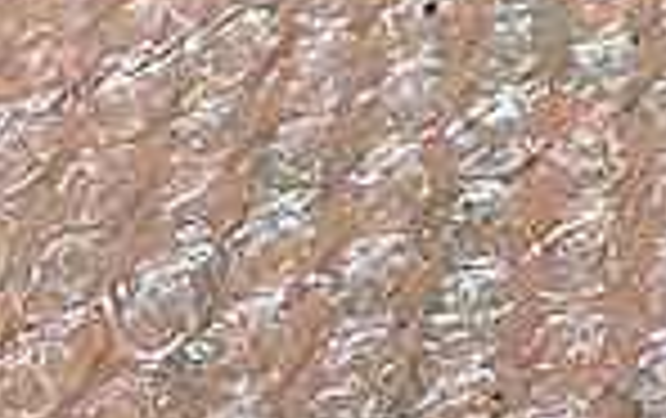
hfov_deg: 15.4
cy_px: -643
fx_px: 2163
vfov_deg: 9.6
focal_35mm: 119
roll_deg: +2.8
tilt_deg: -28.7
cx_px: 1143
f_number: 1.6
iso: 320
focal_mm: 5.1
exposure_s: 1/60
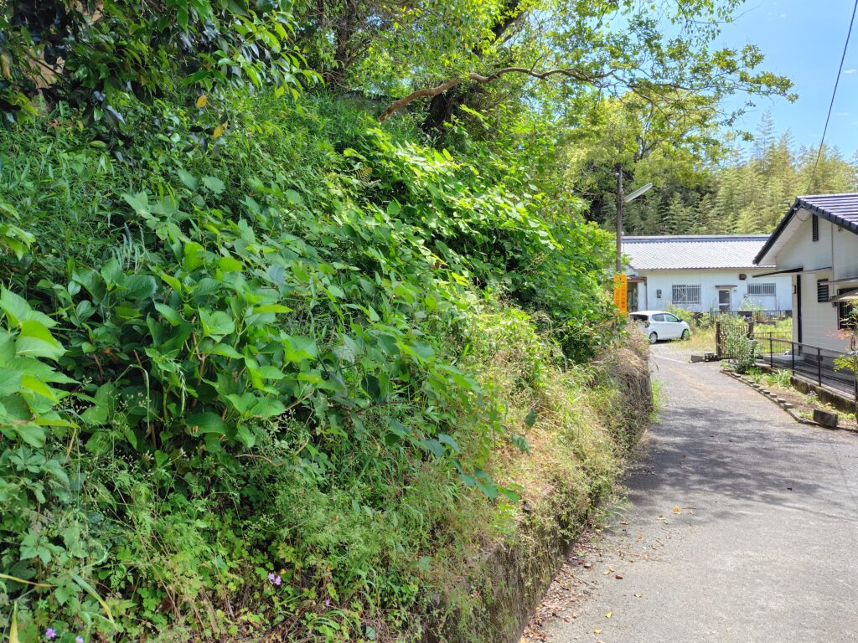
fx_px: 570
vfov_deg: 58.9
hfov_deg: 73.9
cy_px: 322
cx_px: 429
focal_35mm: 23
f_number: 1.9
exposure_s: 1/627
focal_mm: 5.6
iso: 50
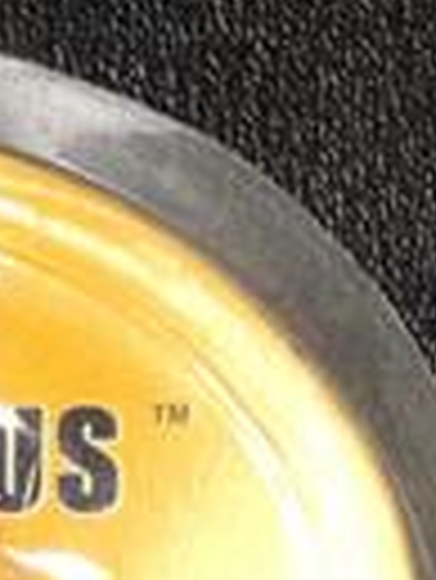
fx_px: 4661
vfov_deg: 6.2
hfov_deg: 5.3
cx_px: -166
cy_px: 2131
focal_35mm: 278
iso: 250
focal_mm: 4.28
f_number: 2.4
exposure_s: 1/20
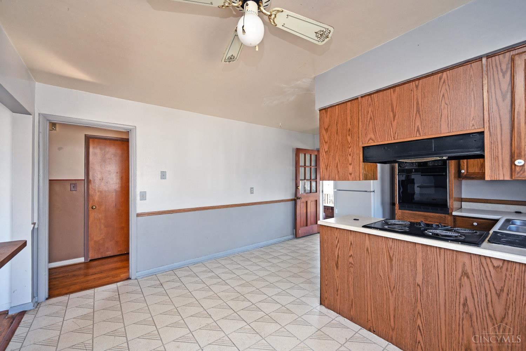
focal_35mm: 14
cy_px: 176
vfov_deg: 81.2
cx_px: 263
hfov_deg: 104.3
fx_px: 205
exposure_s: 1/60
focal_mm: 14
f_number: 4
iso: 280
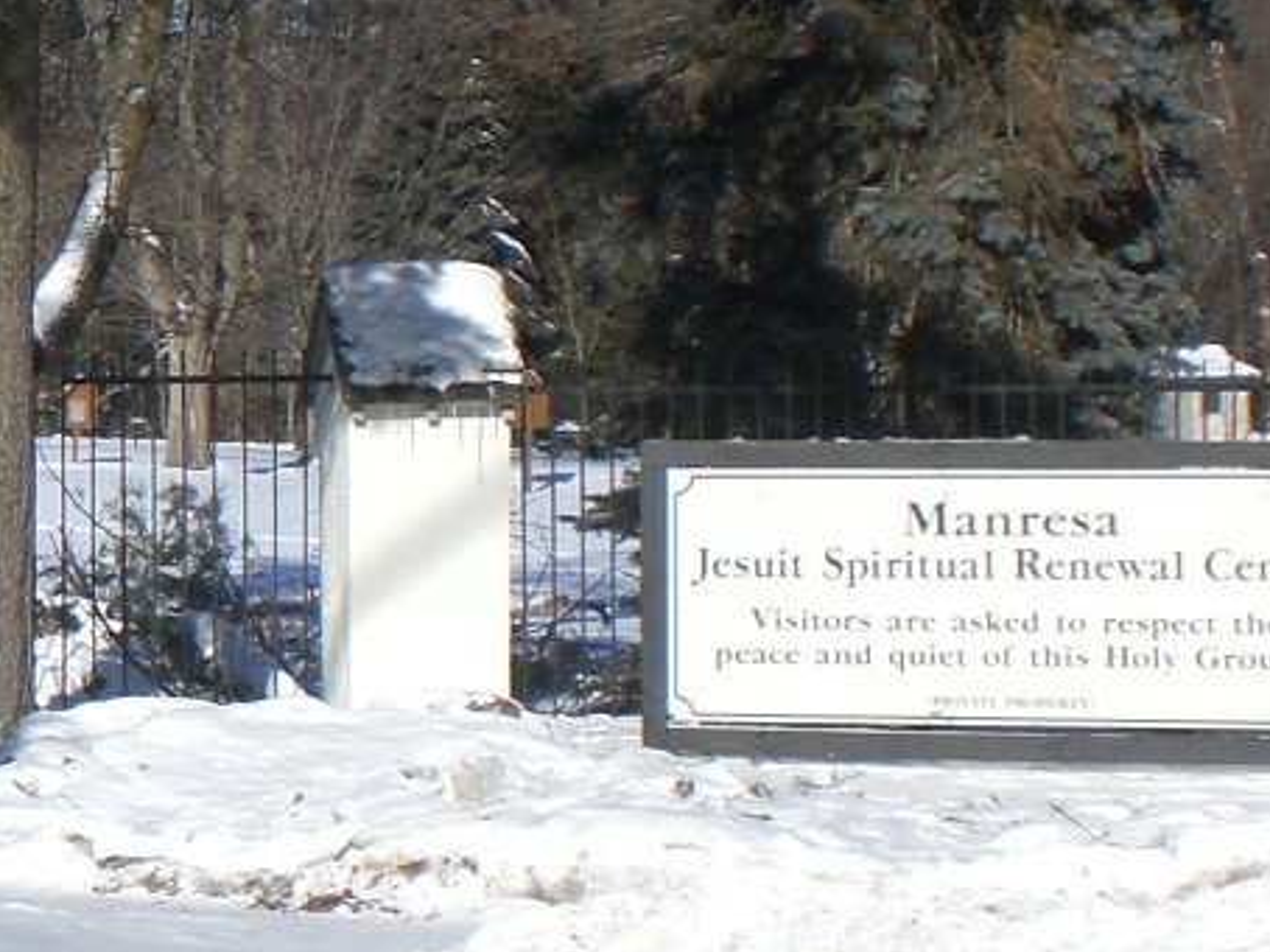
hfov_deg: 13.8
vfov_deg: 11.1
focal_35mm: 134
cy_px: 417
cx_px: -632
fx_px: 4914
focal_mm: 6.3
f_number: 4.4
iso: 50
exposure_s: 1/800
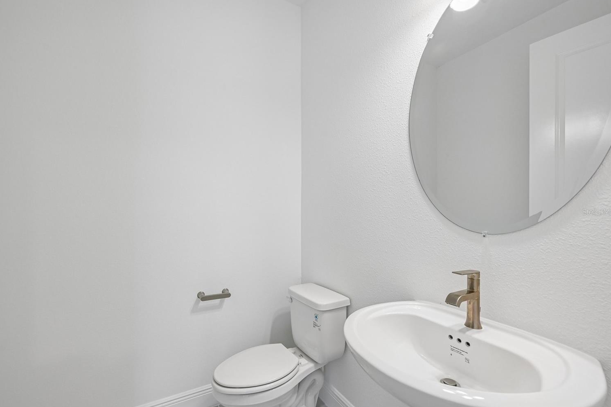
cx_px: 291
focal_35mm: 15
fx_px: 255
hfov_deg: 100.3
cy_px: 212
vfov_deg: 77.3
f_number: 8
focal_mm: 14
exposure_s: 1/30
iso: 400
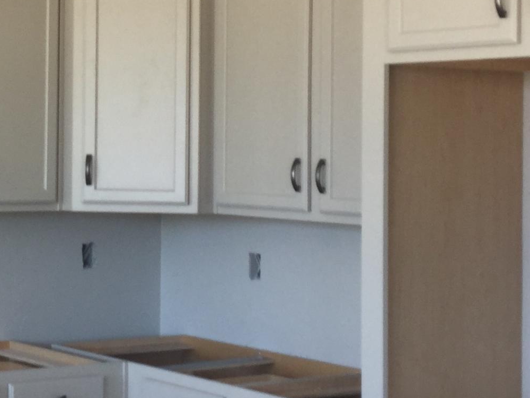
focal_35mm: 93
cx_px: 12
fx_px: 1424
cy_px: 115
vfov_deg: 15.8
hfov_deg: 20.5
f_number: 2.4
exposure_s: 1/30
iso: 25
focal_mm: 3.3
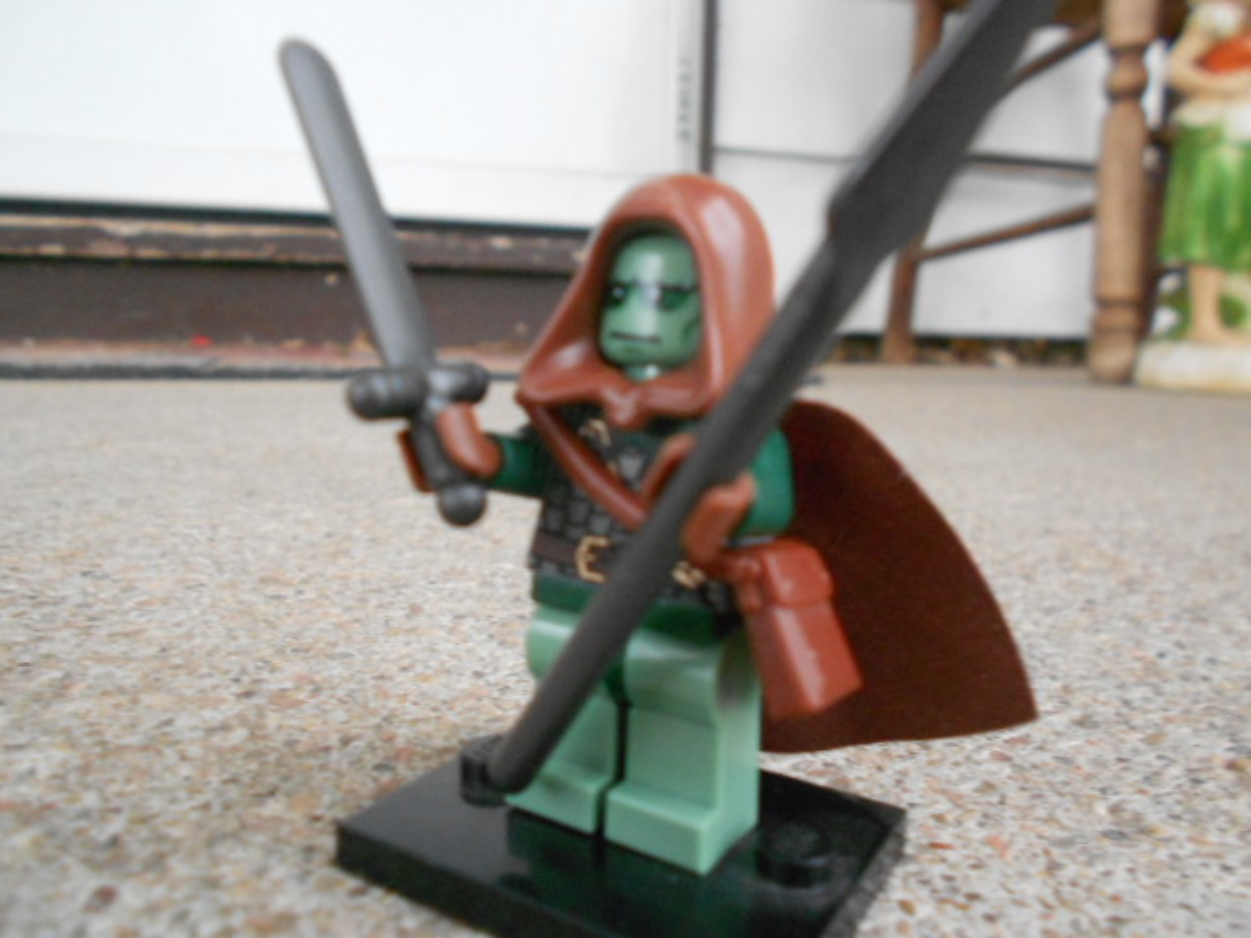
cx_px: 626
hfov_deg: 67.3
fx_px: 940
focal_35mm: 26
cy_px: 469
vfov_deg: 53.1
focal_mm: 4.6
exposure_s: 1/30
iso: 400
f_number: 3.2
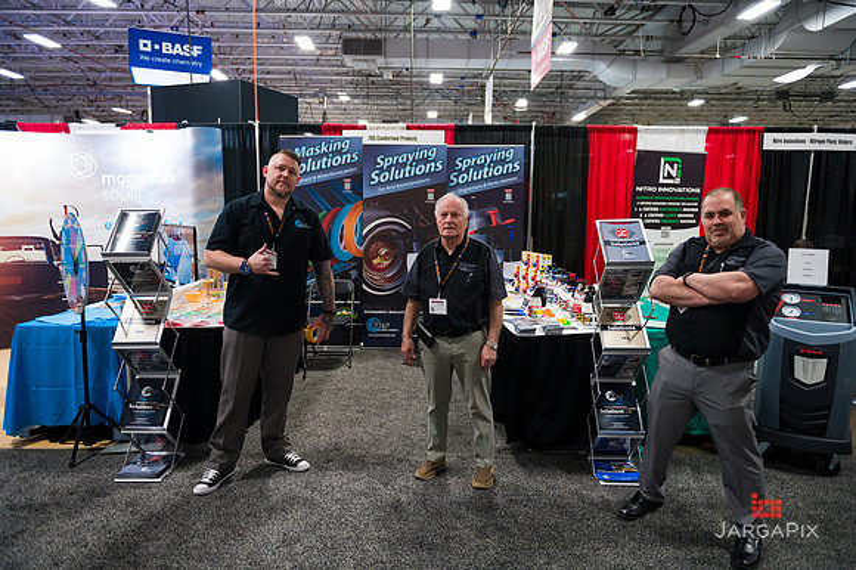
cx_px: 428
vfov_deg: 53.1
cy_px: 285
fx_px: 570
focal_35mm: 24
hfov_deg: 73.8
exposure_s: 1/320
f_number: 3.2
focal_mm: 24
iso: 3200
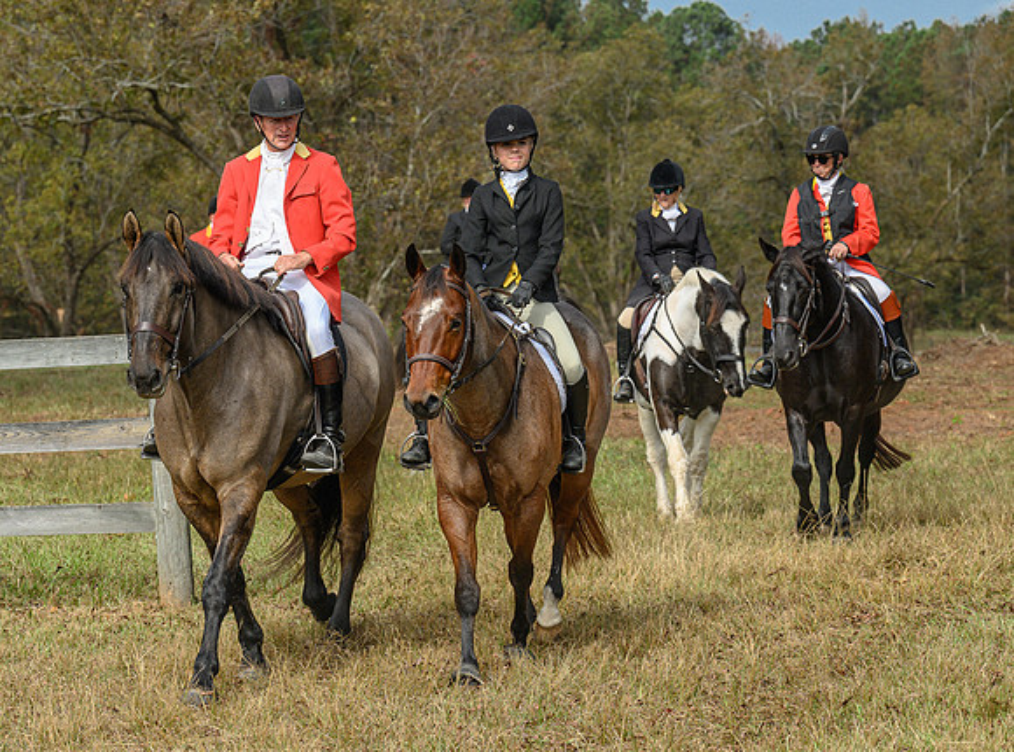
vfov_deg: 10.4
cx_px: 356
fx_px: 4129
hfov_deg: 14.0
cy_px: 451
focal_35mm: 142
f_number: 6.3
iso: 400
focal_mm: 110
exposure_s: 1/640
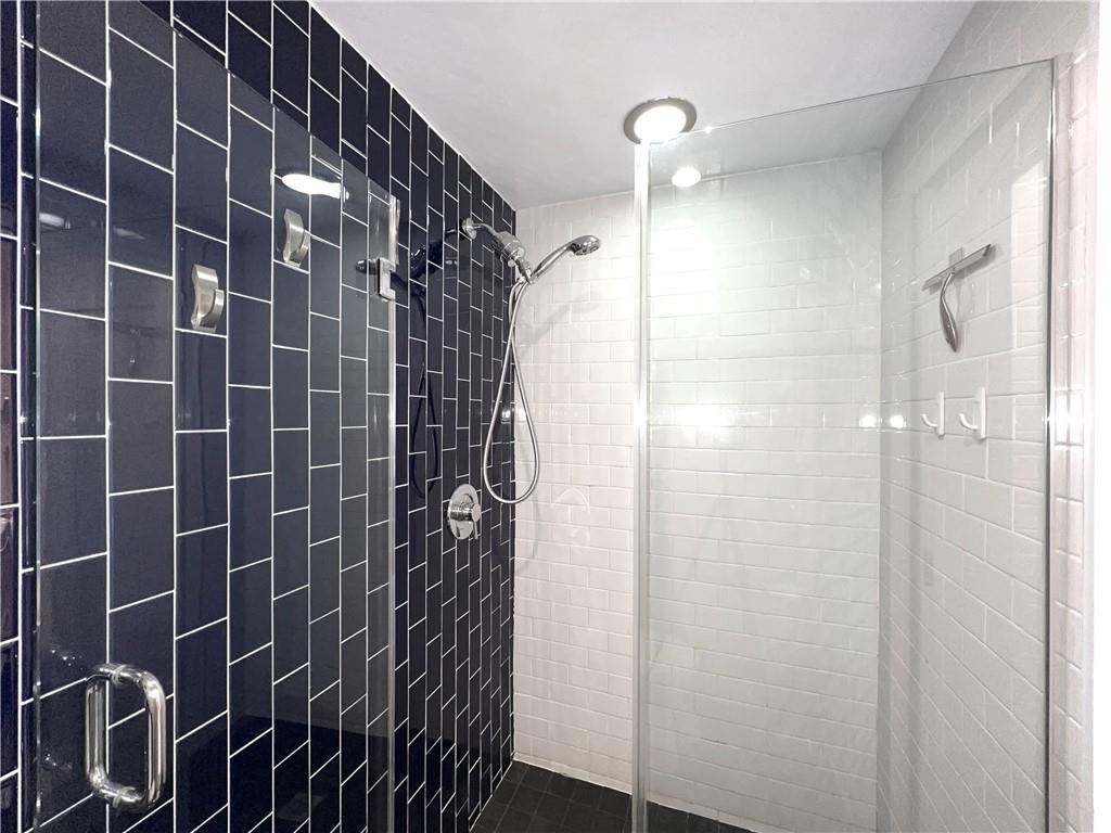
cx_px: 556
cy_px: 416
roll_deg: -0.6
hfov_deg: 102.1
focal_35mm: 14
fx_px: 449
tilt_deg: +0.1
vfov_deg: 85.7
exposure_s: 1/40
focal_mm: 2.22
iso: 250
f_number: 2.2
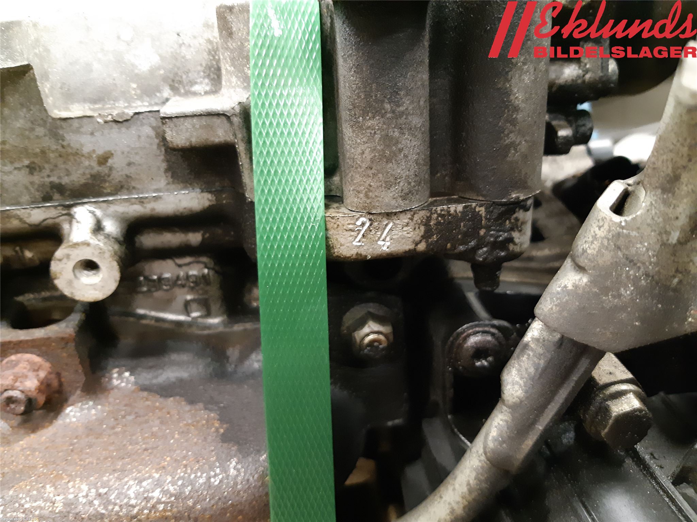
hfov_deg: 67.3
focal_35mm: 26
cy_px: 261
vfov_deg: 53.1
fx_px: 524
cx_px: 348
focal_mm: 3.93
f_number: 1.7
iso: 640
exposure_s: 1/25
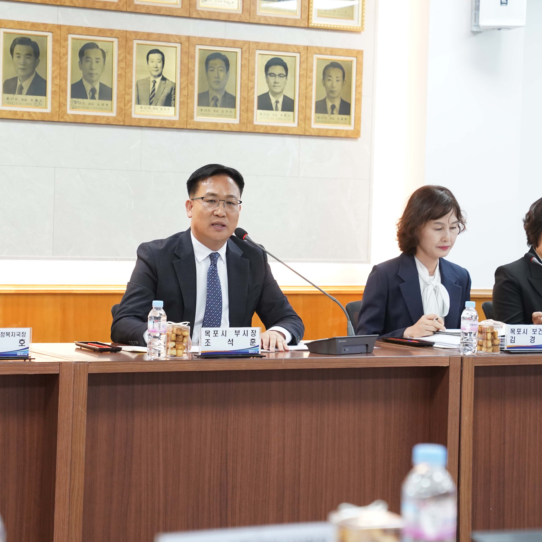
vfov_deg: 17.2
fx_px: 1789
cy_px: 263
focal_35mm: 101
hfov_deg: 17.2
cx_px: 228
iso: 2500
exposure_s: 1/160
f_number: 4
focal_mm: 70
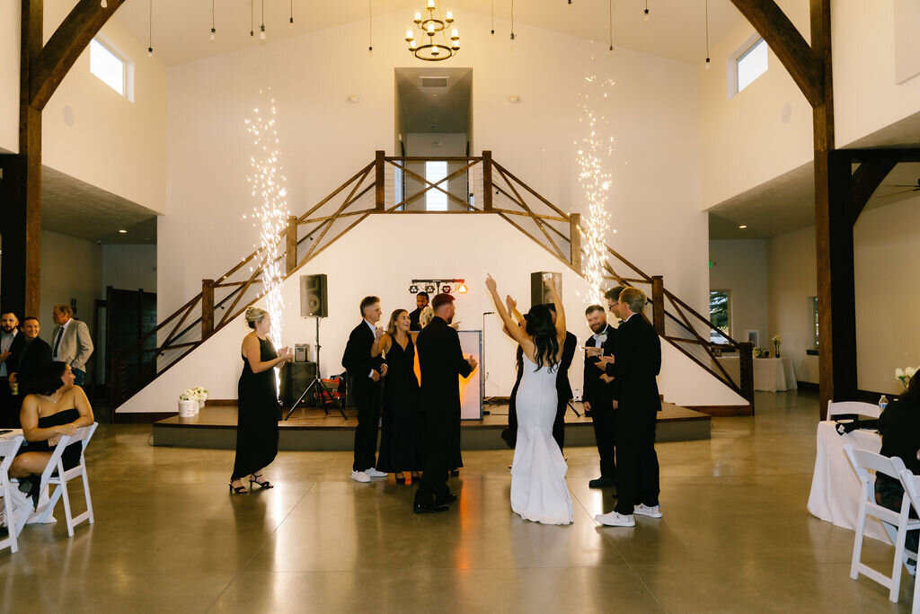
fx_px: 731
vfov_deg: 45.5
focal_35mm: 29
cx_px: 460
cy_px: 307
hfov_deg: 64.4
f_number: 2.8
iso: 800
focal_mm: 28.6
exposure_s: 1/200
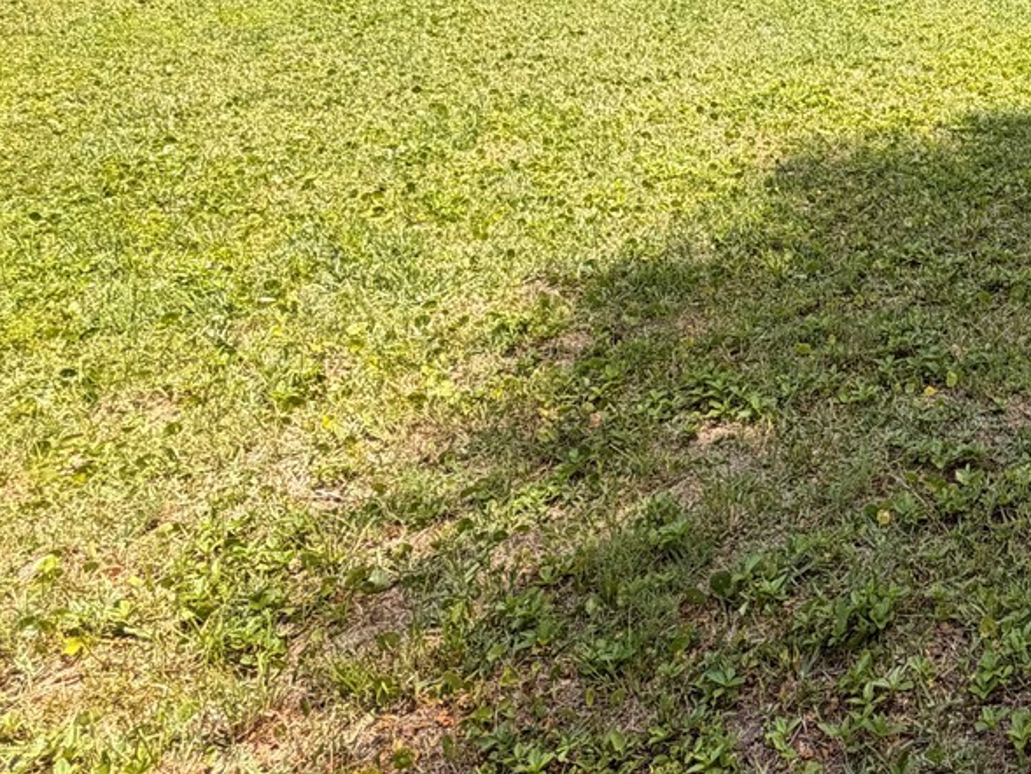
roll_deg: -1.6
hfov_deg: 39.6
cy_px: 28
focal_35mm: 38
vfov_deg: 34.8
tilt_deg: -13.5
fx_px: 1132
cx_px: 1143
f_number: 2.2
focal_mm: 2.22
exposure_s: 1/679
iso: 40
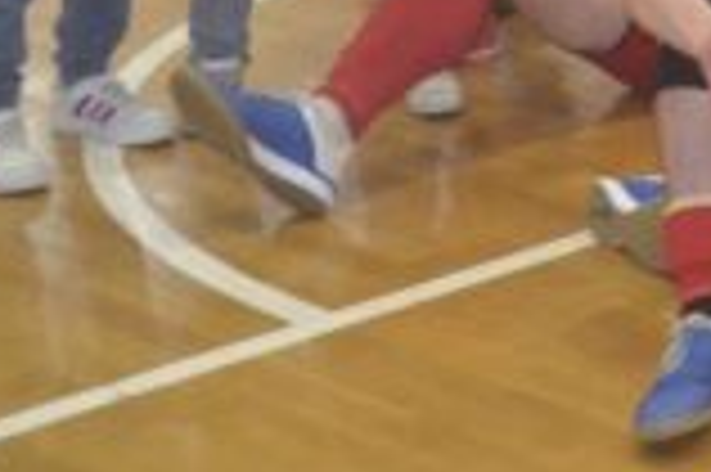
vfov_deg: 10.8
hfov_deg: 14.5
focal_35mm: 119
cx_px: 1395
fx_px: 2348
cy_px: -382
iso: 2200
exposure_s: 1/60
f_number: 3.5
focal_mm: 18
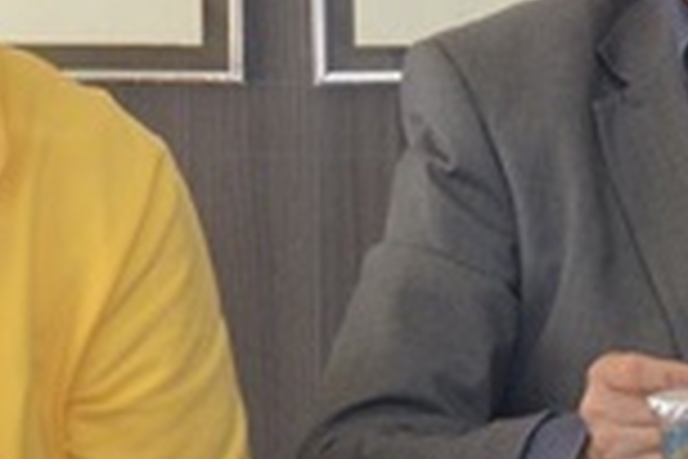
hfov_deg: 5.1
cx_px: 1133
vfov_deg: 3.4
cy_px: 259
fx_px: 7682
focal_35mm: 402
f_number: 4.5
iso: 400
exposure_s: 1/80
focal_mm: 40
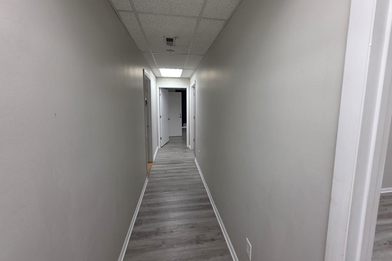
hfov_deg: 104.3
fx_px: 152
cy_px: 123
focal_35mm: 14
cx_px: 198
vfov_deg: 81.1
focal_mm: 2.2
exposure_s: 1/120
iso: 80
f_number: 1.9
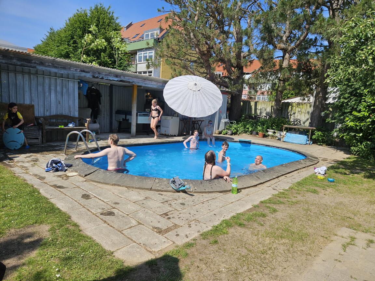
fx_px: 249
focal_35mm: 23
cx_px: 188
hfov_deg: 73.9
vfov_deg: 58.9
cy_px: 140
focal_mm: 5.4
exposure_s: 1/2463
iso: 25
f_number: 1.8
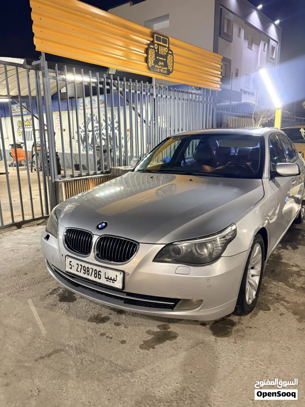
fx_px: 305
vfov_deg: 67.3
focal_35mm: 26
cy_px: 204
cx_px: 152
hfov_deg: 53.1
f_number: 1.6
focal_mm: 5.96
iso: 500
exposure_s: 1/50
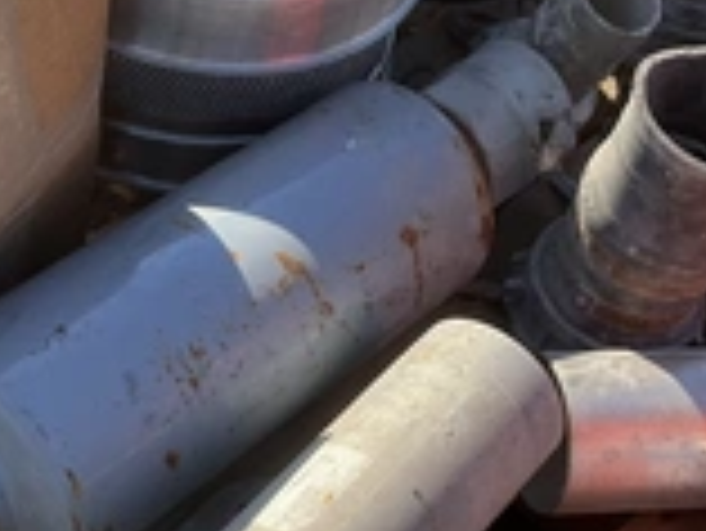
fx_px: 1510
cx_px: 360
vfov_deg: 19.6
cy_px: 459
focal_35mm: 74
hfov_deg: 26.3
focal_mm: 3
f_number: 1.8
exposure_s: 1/739
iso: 25
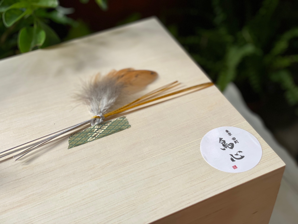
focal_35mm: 52
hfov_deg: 36.8
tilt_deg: -45.2
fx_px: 448
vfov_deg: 28.0
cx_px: 149
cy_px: 112
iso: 50
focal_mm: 6
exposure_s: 1/122
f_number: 2
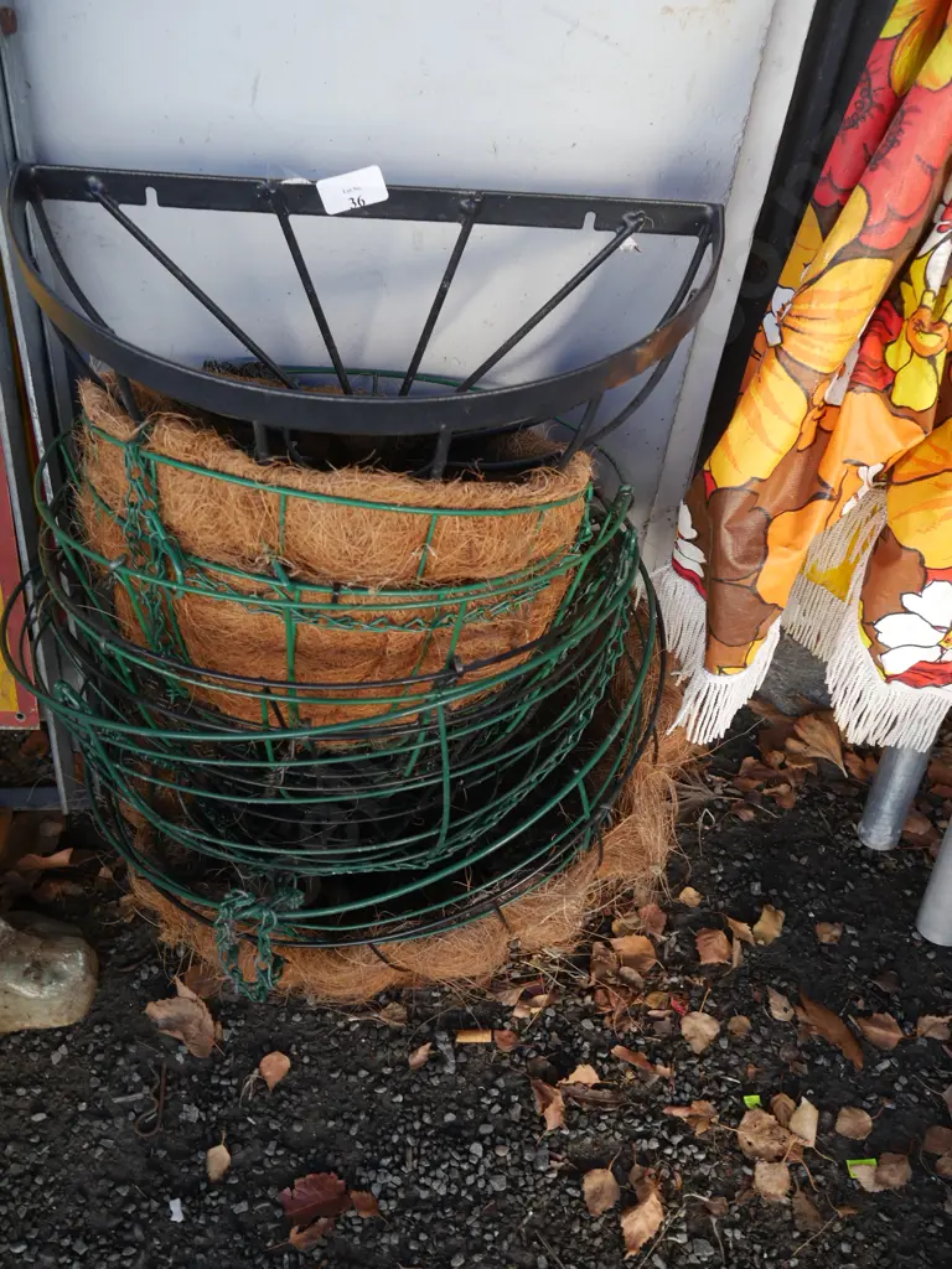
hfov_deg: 46.8
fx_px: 1100
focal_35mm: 30
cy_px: 634
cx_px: 476
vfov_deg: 60.0
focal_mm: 15
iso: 200
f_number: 5
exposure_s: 1/160
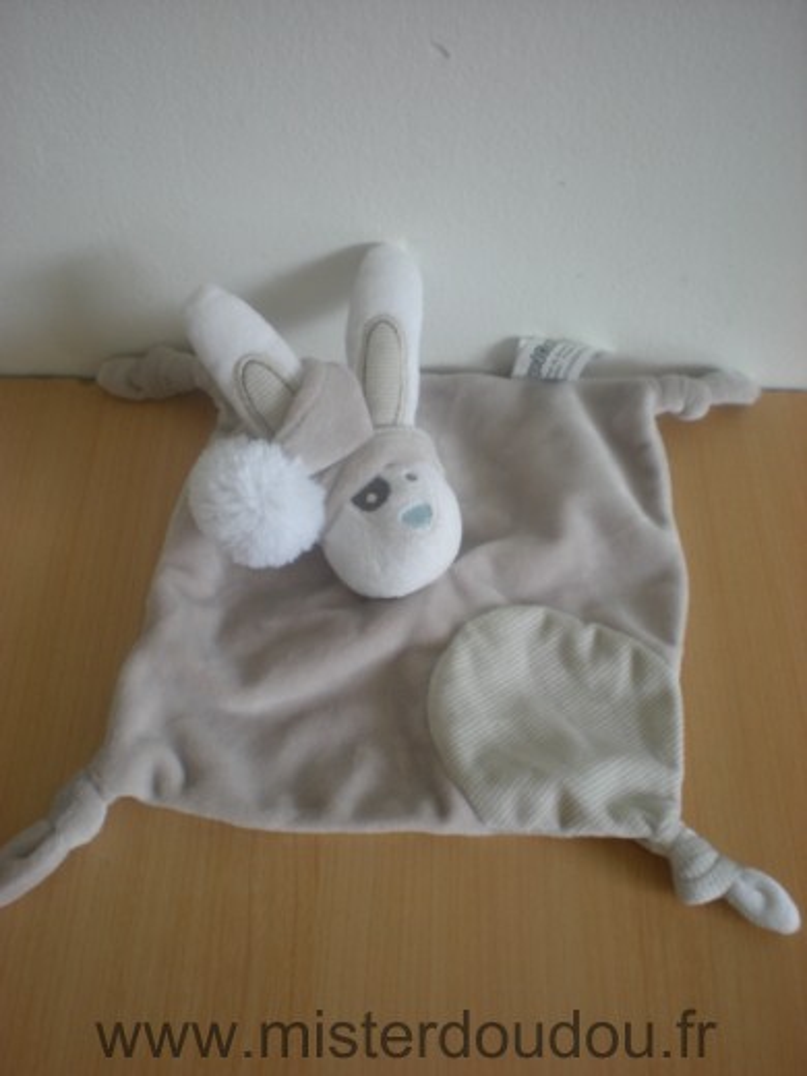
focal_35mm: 38
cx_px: 404
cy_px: 538
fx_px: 1181
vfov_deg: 49.0
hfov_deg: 37.7
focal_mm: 6.3
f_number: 3.1
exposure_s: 1/26.8
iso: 64
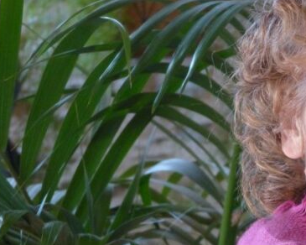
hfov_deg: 8.6
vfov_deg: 6.9
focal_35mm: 224
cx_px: 309
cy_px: 120
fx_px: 2029
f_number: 2.8
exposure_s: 1/15
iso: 400
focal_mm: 19.6
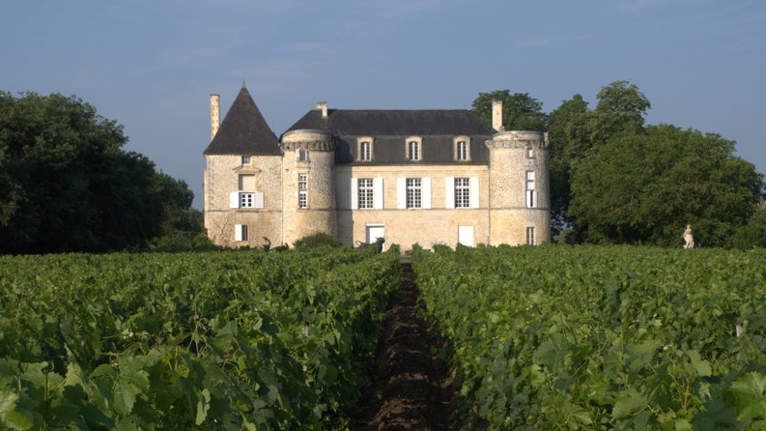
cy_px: 206
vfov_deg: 15.7
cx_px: 383
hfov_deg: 27.5
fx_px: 1564
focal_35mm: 77
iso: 200
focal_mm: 35
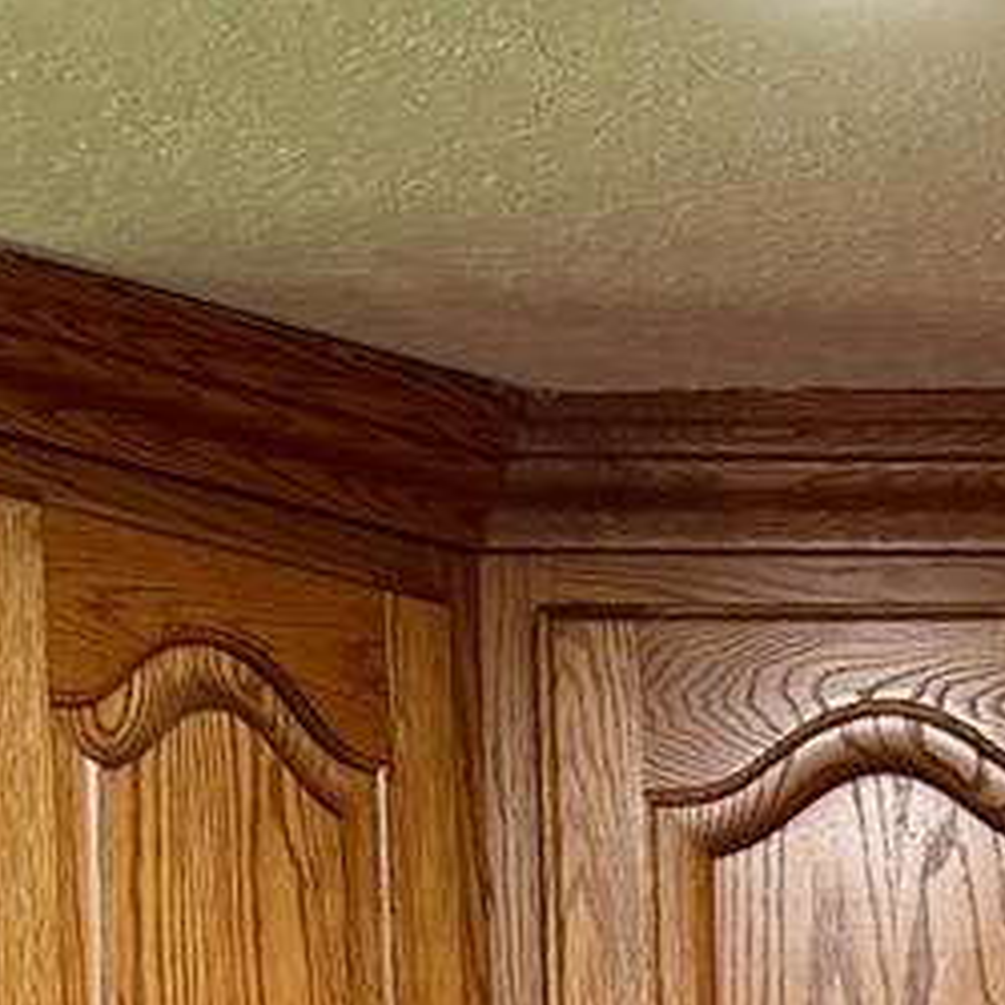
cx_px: 1174
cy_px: 2722
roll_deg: +0.7
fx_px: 5715
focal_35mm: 174
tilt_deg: -6.1
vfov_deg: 8.7
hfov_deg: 9.9
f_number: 1.78
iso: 160
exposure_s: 1/60
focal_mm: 6.76
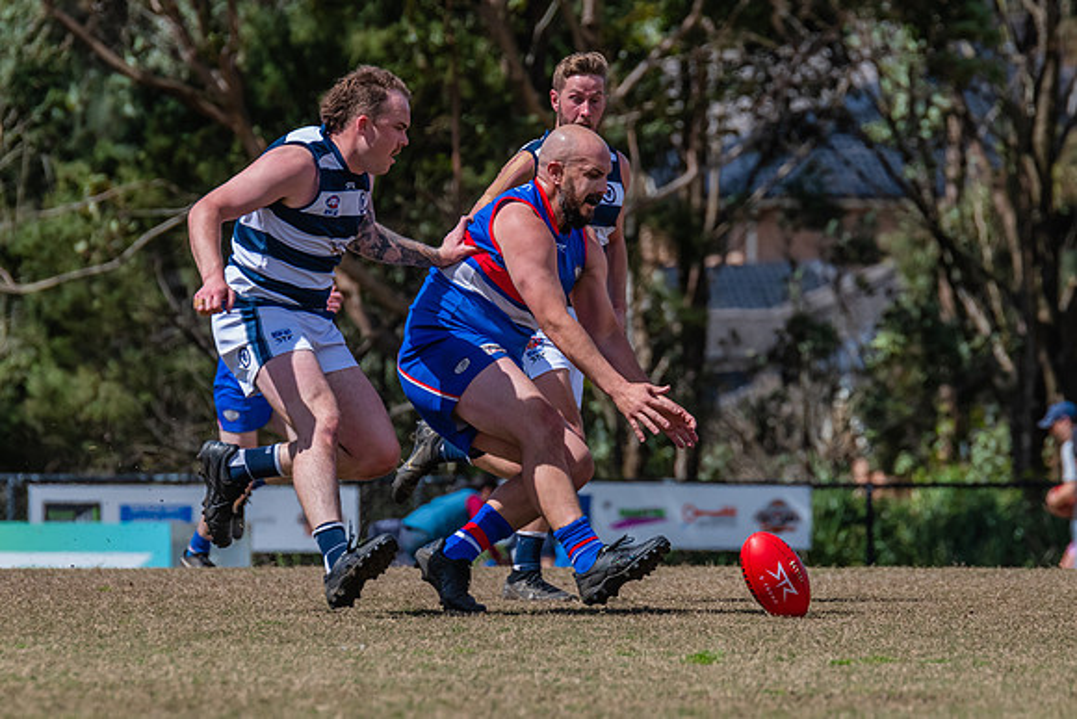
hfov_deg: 3.6
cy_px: 303
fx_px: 17244
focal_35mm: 576
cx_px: 616
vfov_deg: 2.4
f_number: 9
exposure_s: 1/1600
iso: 800
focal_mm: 420
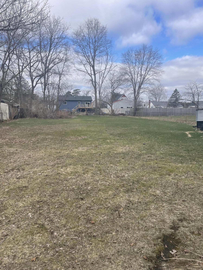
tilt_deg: -9.2
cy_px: 135
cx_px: 102
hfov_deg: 53.1
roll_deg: +0.1
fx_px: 203
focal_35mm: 26
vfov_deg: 67.3
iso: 32
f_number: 1.6
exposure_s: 1/2174
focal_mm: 4.2
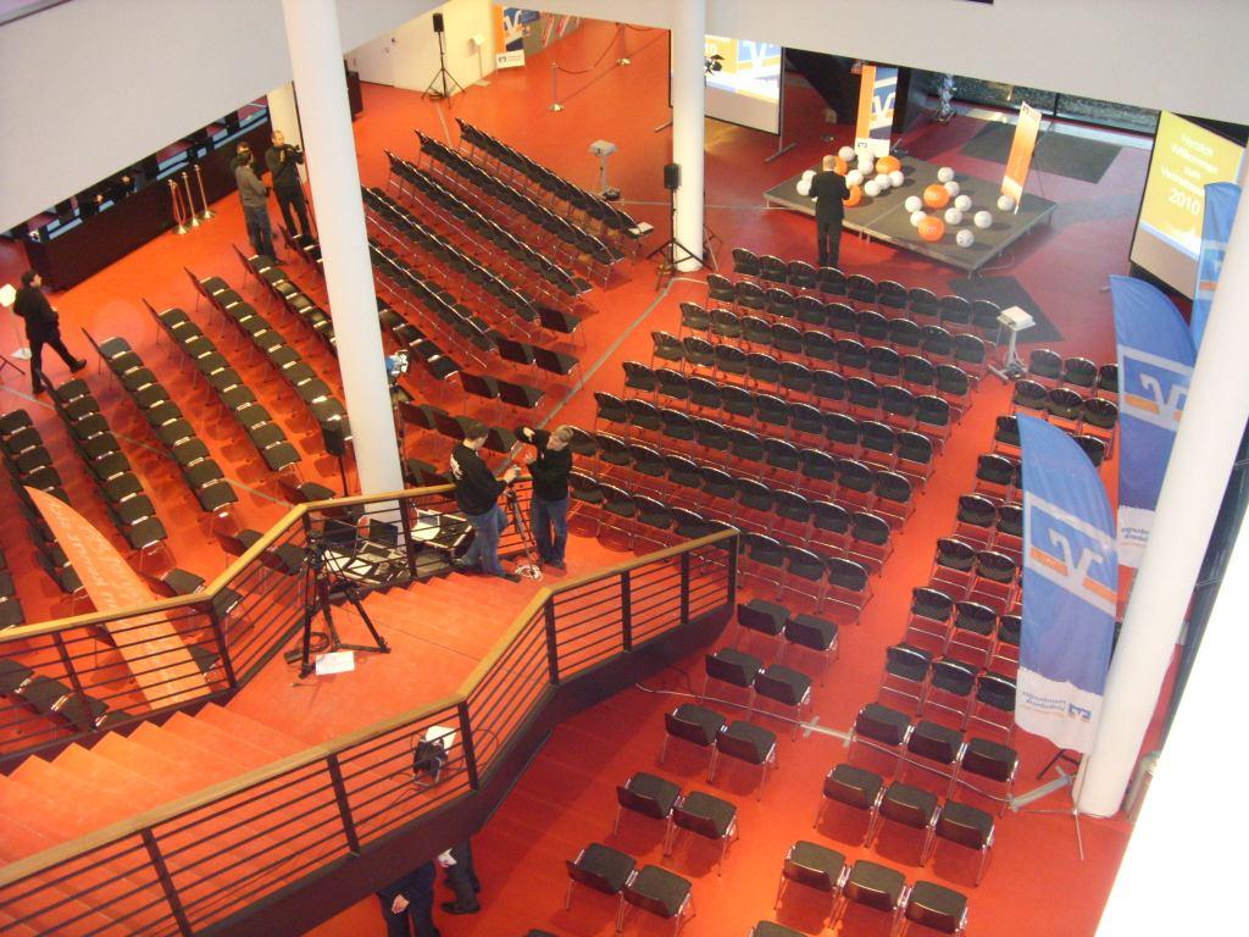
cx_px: 624
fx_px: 1371
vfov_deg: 37.7
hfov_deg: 49.0
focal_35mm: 38
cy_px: 468
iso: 400
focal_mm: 6.3
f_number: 2.8
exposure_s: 1/30
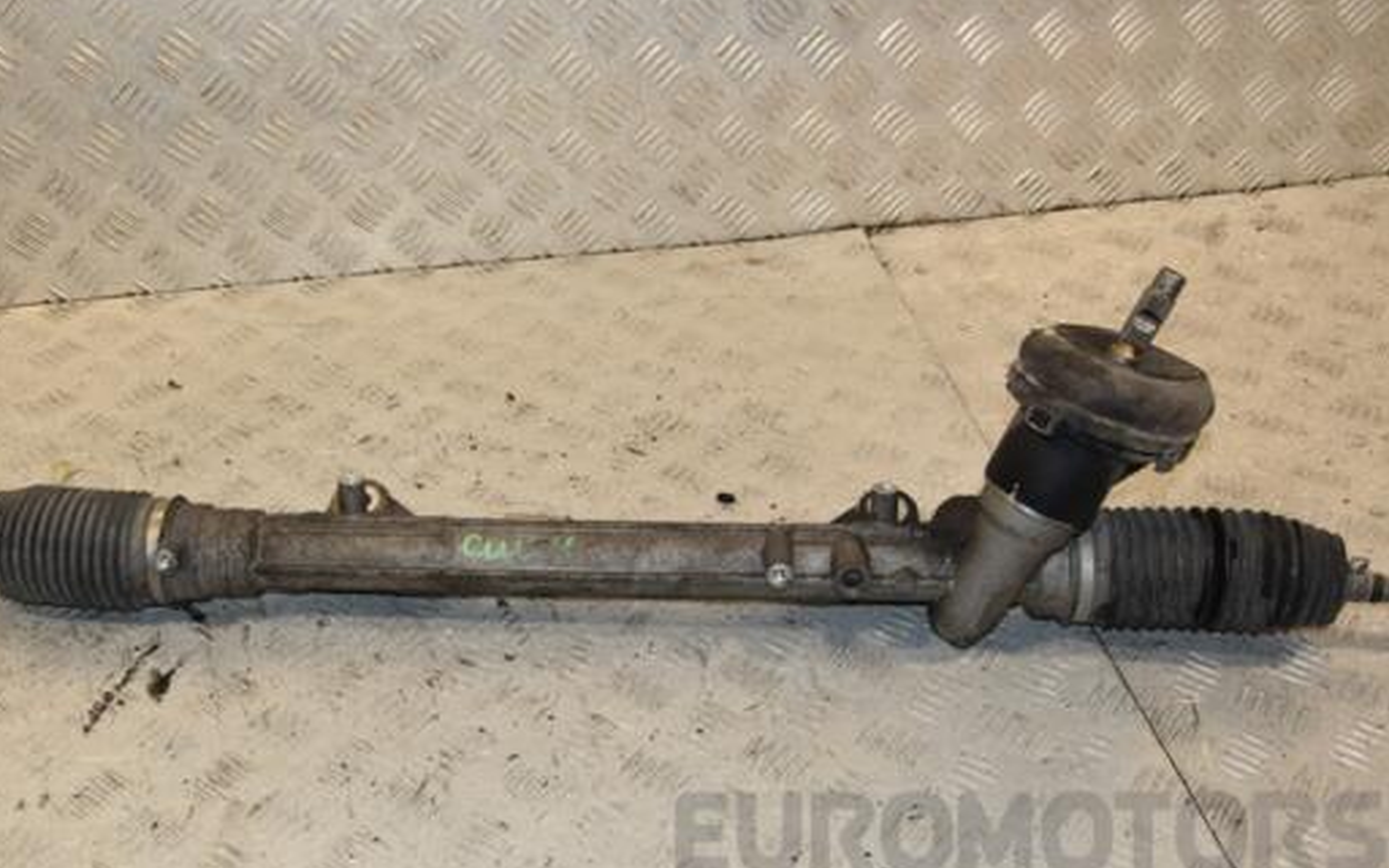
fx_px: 1628
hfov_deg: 46.1
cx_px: 624
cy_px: 472
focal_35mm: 43
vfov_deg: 29.8
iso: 800
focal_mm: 24
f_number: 7.1
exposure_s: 1/200
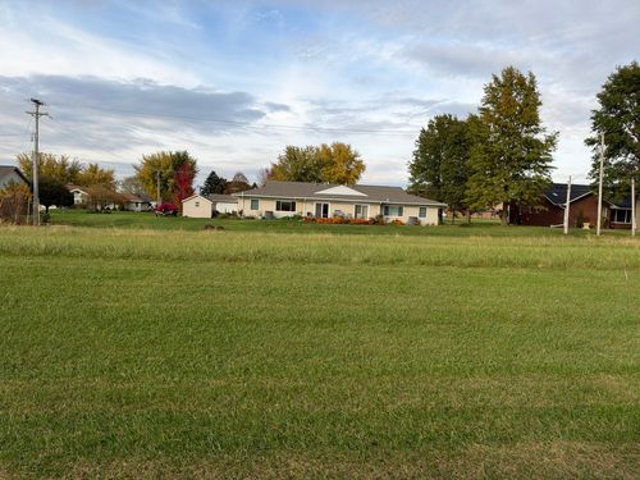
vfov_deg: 56.8
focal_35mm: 24
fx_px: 444
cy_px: 240
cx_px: 320
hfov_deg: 71.6
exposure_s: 1/2146
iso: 64
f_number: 1.8
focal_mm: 6.93
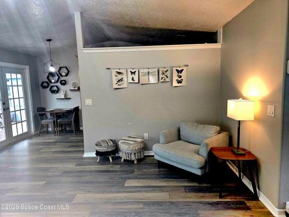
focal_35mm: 23
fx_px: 192
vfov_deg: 58.9
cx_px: 144
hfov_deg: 73.9
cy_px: 108
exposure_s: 1/60.2
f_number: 1.7
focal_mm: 6.3
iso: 64
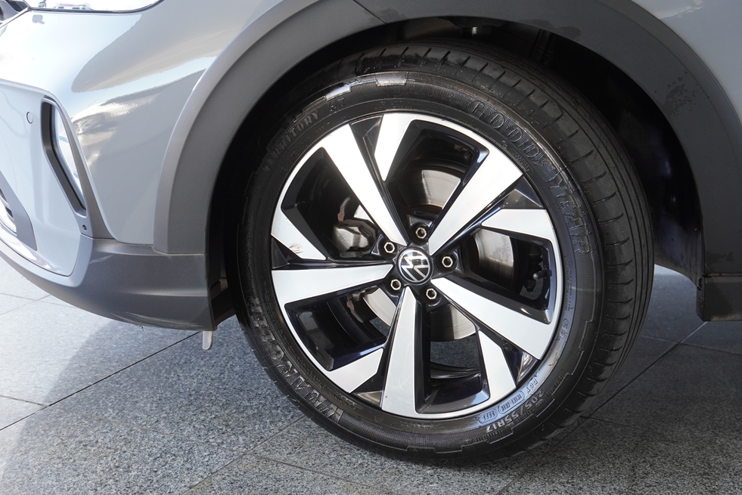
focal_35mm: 72
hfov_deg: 28.1
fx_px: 1485
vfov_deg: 18.9
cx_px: 377
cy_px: 245
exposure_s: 1/80
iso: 400
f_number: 4
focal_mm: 46
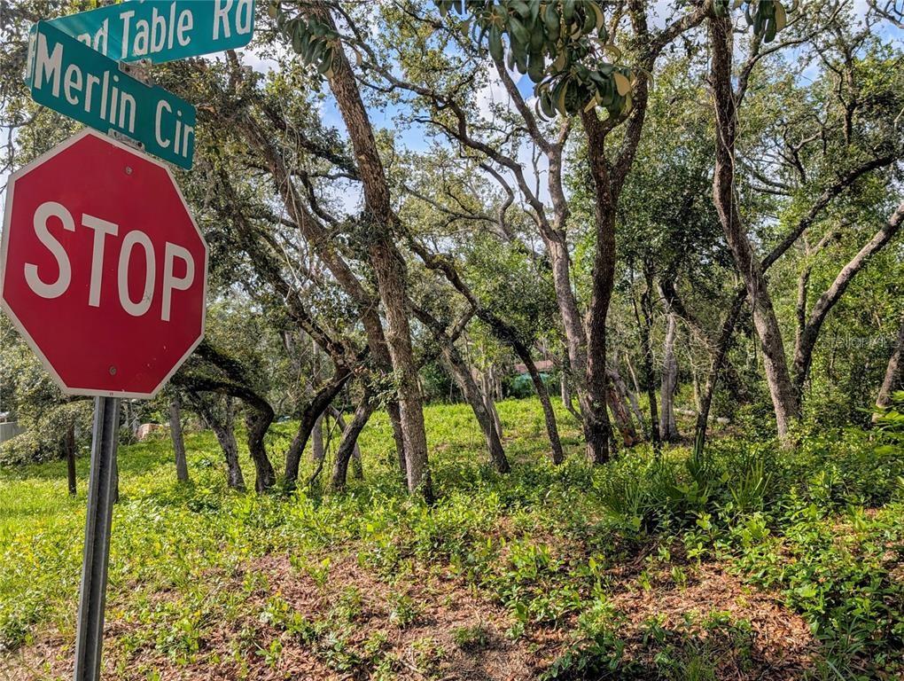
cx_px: 452
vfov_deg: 56.9
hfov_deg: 71.5
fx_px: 628
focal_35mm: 24
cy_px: 340
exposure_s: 1/1250
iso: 20
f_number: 1.68
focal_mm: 6.9
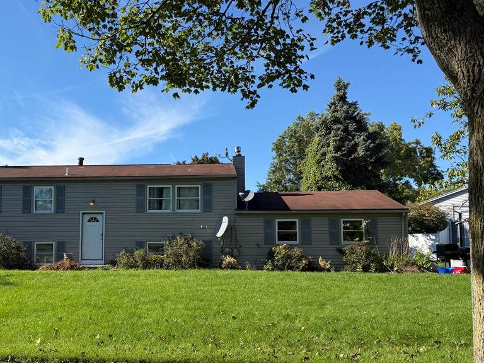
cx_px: 167
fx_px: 447
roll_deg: -0.6
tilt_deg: +3.3
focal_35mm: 32
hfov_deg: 55.8
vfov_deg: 44.0
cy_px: 211
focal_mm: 6.76
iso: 80
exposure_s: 1/3279
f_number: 1.78
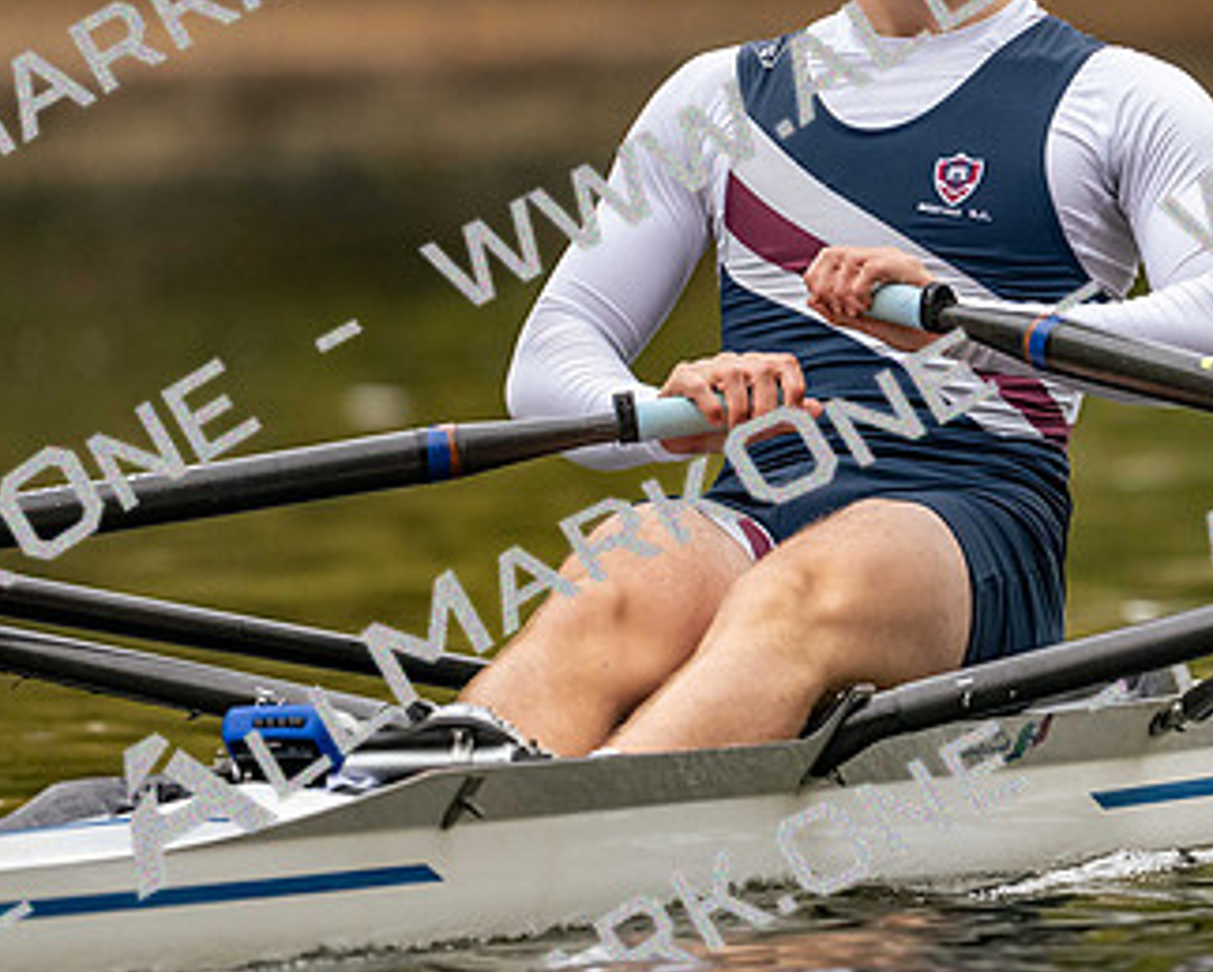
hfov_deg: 2.9
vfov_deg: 2.3
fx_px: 24219
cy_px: 317
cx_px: 886
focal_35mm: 674
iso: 2500
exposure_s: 1/2500
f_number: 4.5
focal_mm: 400
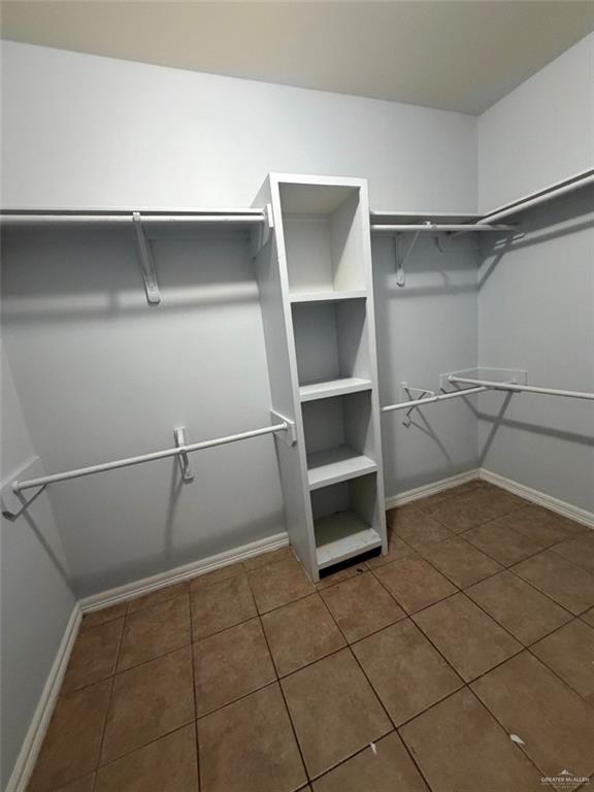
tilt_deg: -10.5
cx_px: 297
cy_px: 396
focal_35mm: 14
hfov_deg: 85.7
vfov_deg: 102.1
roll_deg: +7.4
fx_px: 320
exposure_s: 1/60
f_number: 2.2
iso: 500
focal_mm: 2.22
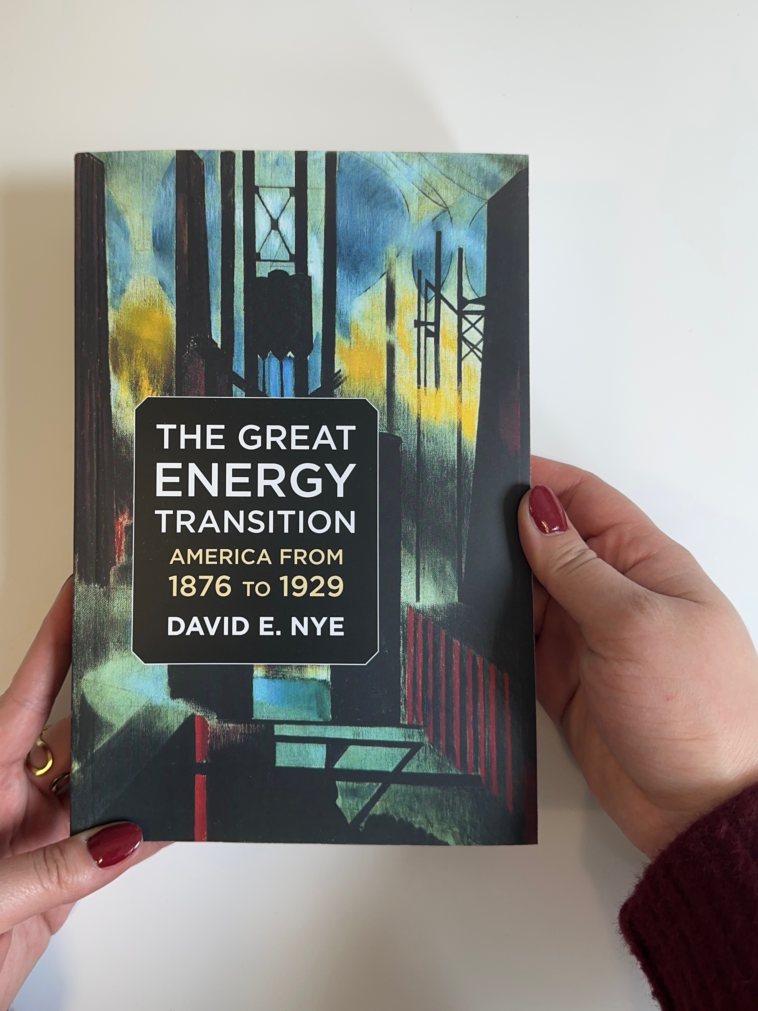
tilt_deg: -84.9
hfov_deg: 46.5
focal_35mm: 30
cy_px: 479
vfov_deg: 59.9
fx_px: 876
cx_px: 300
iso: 64
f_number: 1.78
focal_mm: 6.86
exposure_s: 1/120
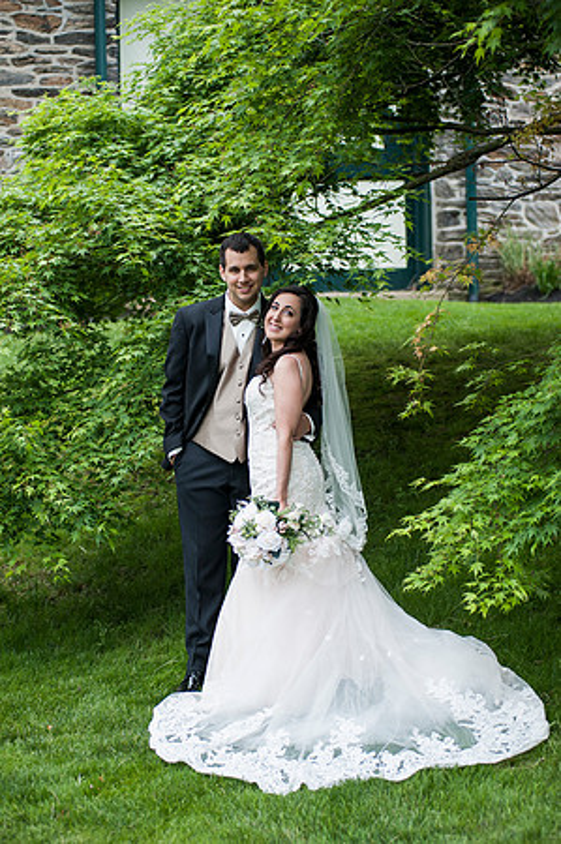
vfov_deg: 25.4
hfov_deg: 17.0
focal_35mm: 80
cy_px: 422
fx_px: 1874
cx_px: 280
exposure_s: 1/640
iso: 200
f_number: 3.2
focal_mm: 80
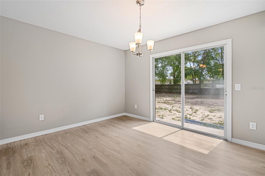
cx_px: 132
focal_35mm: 16
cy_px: 88
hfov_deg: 96.7
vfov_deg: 73.7
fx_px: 118
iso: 400
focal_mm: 16
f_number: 8
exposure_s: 1/4000
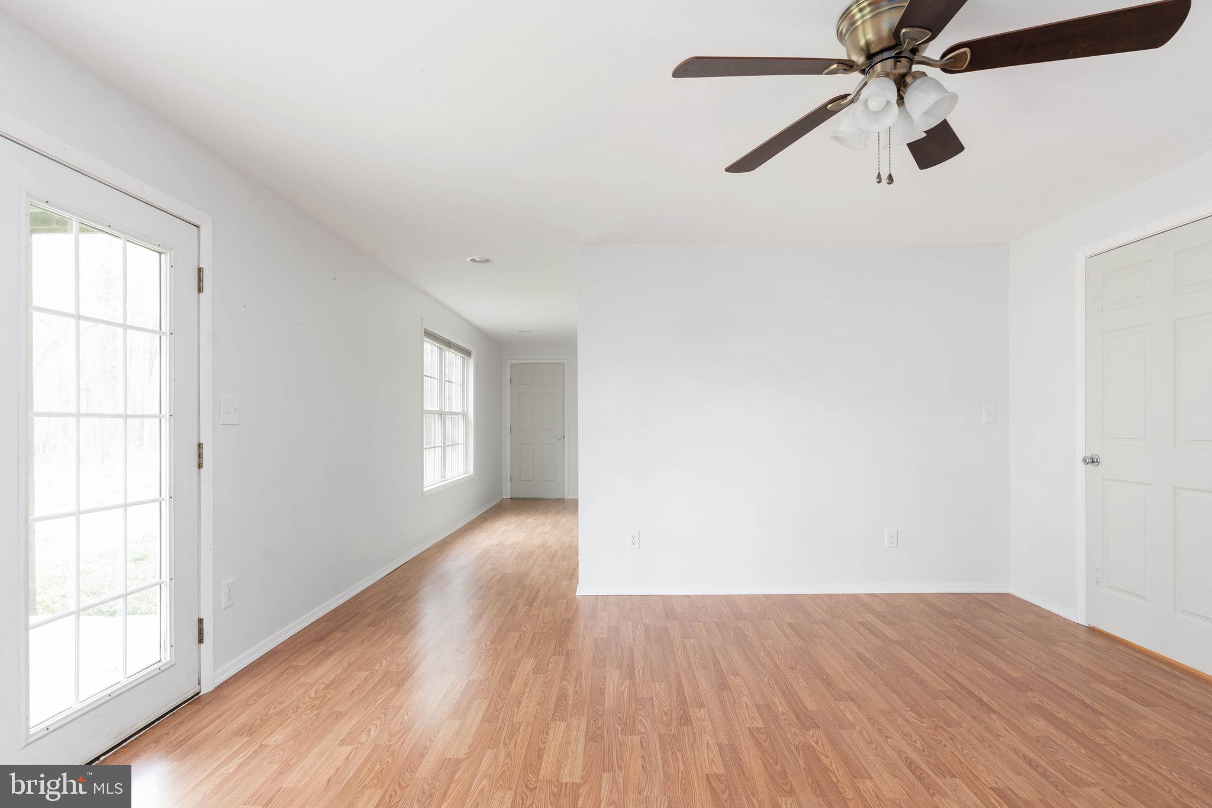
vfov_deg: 70.4
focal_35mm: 17
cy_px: 404
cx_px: 606
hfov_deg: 93.3
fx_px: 572
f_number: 7.1
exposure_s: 1/1.67
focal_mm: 17
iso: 320
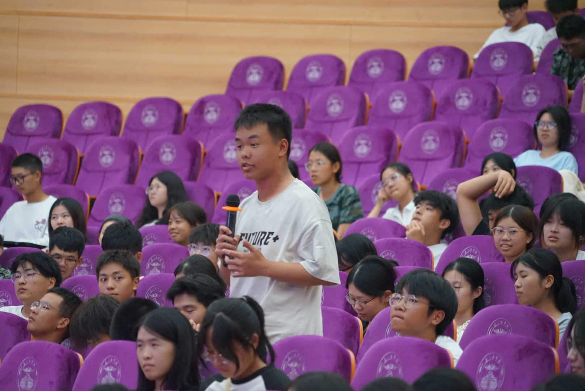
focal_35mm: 230
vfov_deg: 6.0
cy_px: 196
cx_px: 292
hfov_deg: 8.9
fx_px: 3740
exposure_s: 1/125
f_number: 6.3
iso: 6400
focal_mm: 230
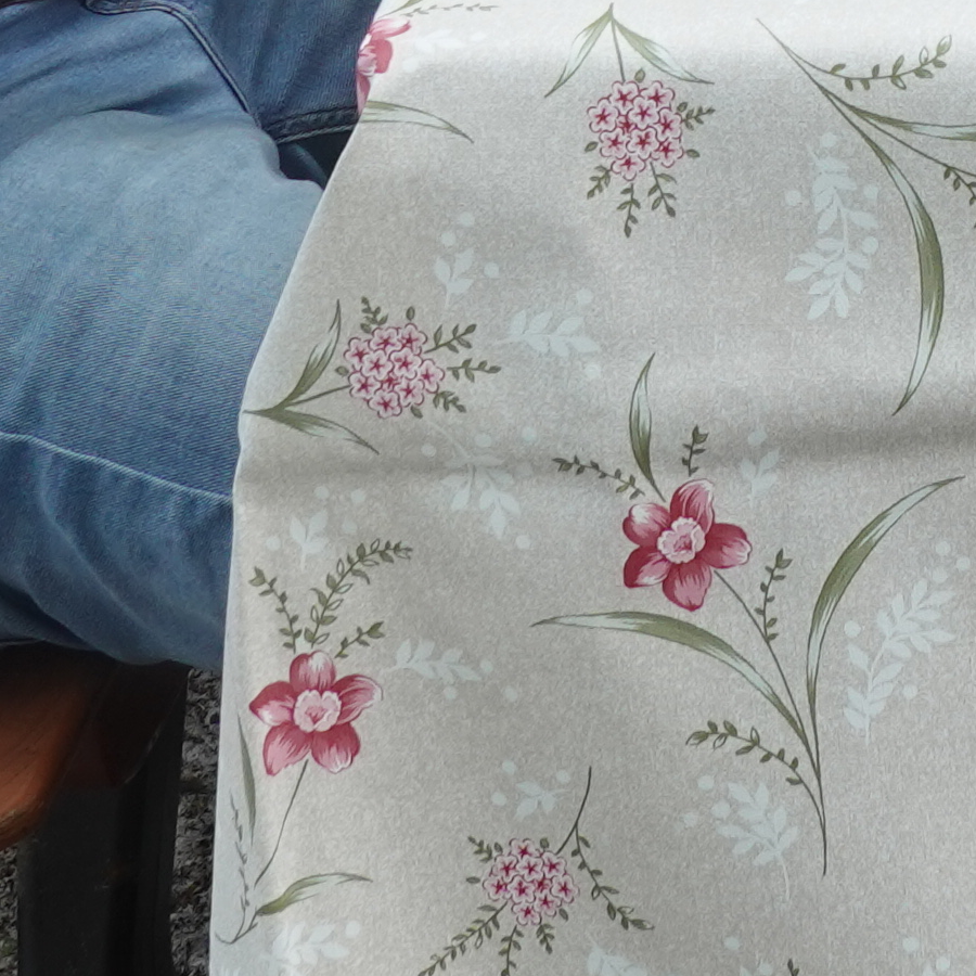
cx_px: 1379
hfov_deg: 13.4
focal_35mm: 124
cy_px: -628
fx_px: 3955
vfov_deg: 13.1
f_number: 4.5
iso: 100
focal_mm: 9
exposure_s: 1/60
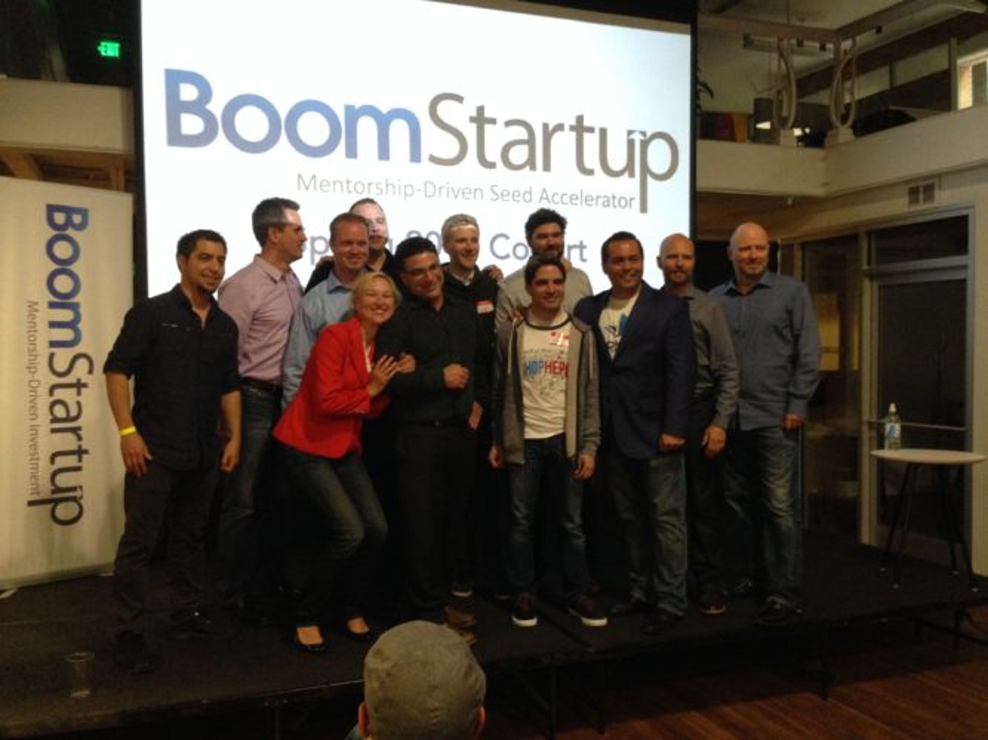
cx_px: 494
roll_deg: +1.8
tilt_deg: -1.8
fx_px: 942
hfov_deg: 55.4
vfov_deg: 42.9
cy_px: 370
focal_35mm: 33
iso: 320
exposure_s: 1/20
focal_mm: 4.12
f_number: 2.4
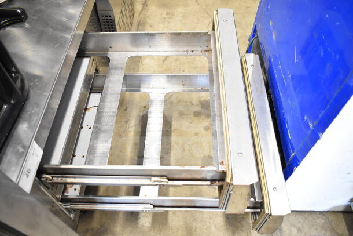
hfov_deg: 61.9
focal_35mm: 30
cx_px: 176
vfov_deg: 43.6
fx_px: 294
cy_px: 118
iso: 2200
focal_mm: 20
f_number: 3.5
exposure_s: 1/30
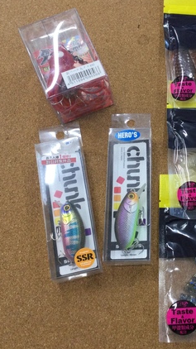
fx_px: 444
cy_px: 167
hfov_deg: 24.0
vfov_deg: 42.9
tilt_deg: -70.6
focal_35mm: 48
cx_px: 187
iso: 32
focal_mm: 3.3
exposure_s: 1/30
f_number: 2.4
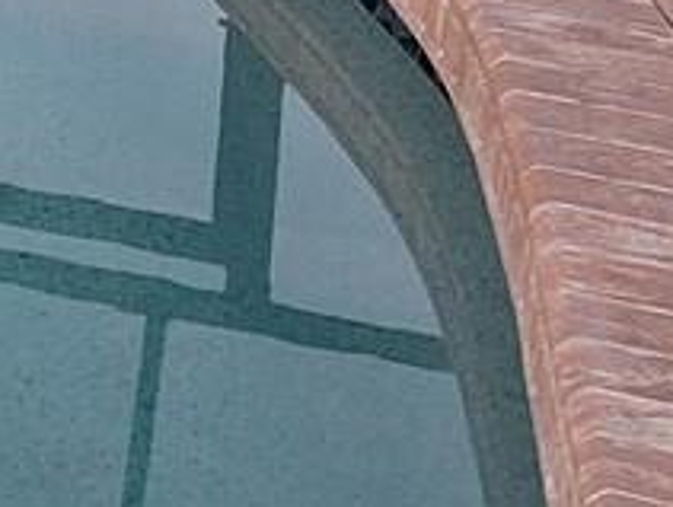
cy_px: -883
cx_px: -1027
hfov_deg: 9.8
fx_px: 3389
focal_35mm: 174
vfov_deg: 7.7
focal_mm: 5.54
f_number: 1.8
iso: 200
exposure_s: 1/40
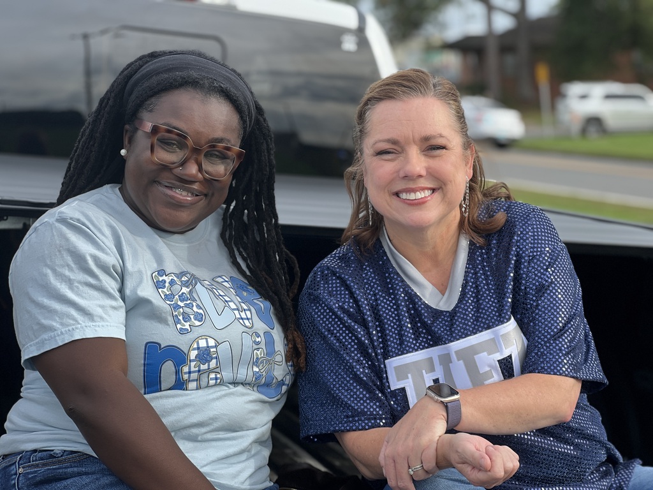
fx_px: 1453
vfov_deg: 19.1
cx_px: 326
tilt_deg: -4.7
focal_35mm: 77
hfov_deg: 25.3
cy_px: 245
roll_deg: +1.7
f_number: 2.8
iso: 25
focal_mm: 9
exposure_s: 1/121
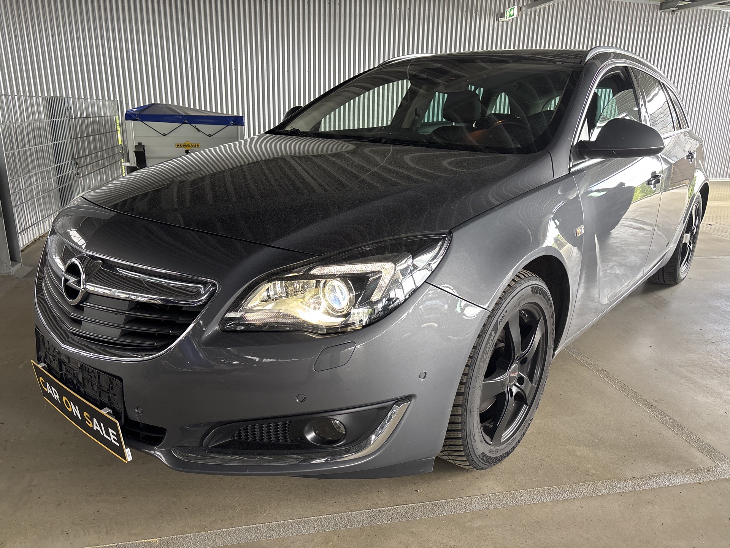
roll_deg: -1.5
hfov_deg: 67.3
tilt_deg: -16.0
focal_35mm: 26
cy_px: 274
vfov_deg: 53.1
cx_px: 365
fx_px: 548
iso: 125
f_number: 1.6
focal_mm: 5.96
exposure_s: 1/50
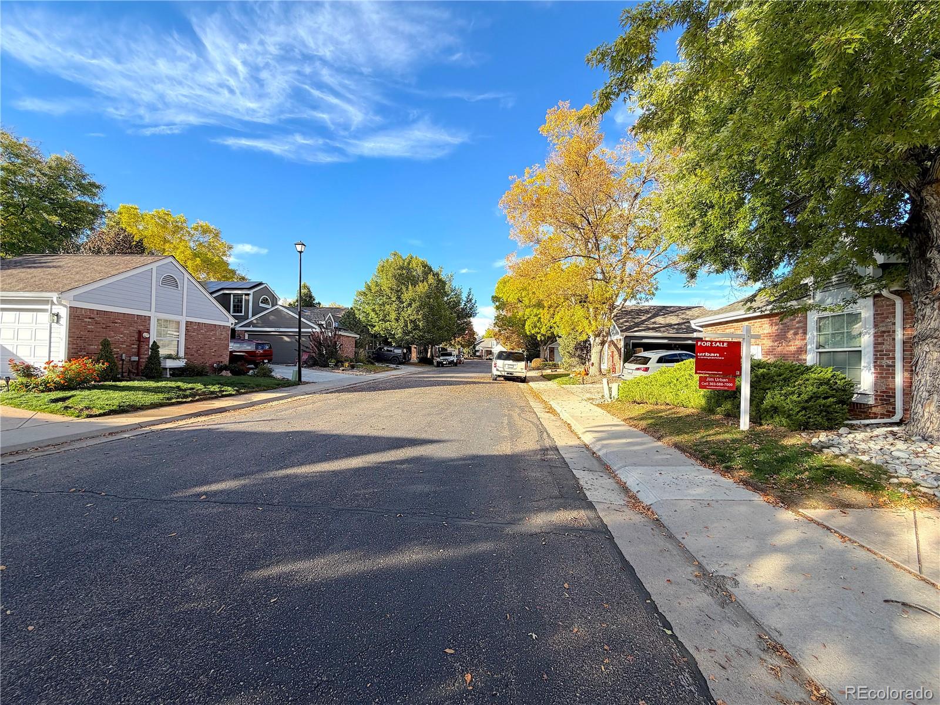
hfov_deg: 102.1
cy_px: 352
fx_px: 380
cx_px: 470
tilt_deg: +0.2
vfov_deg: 85.7
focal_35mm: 14
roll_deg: -2.7
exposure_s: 1/585
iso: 40
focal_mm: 2.22
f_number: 2.2
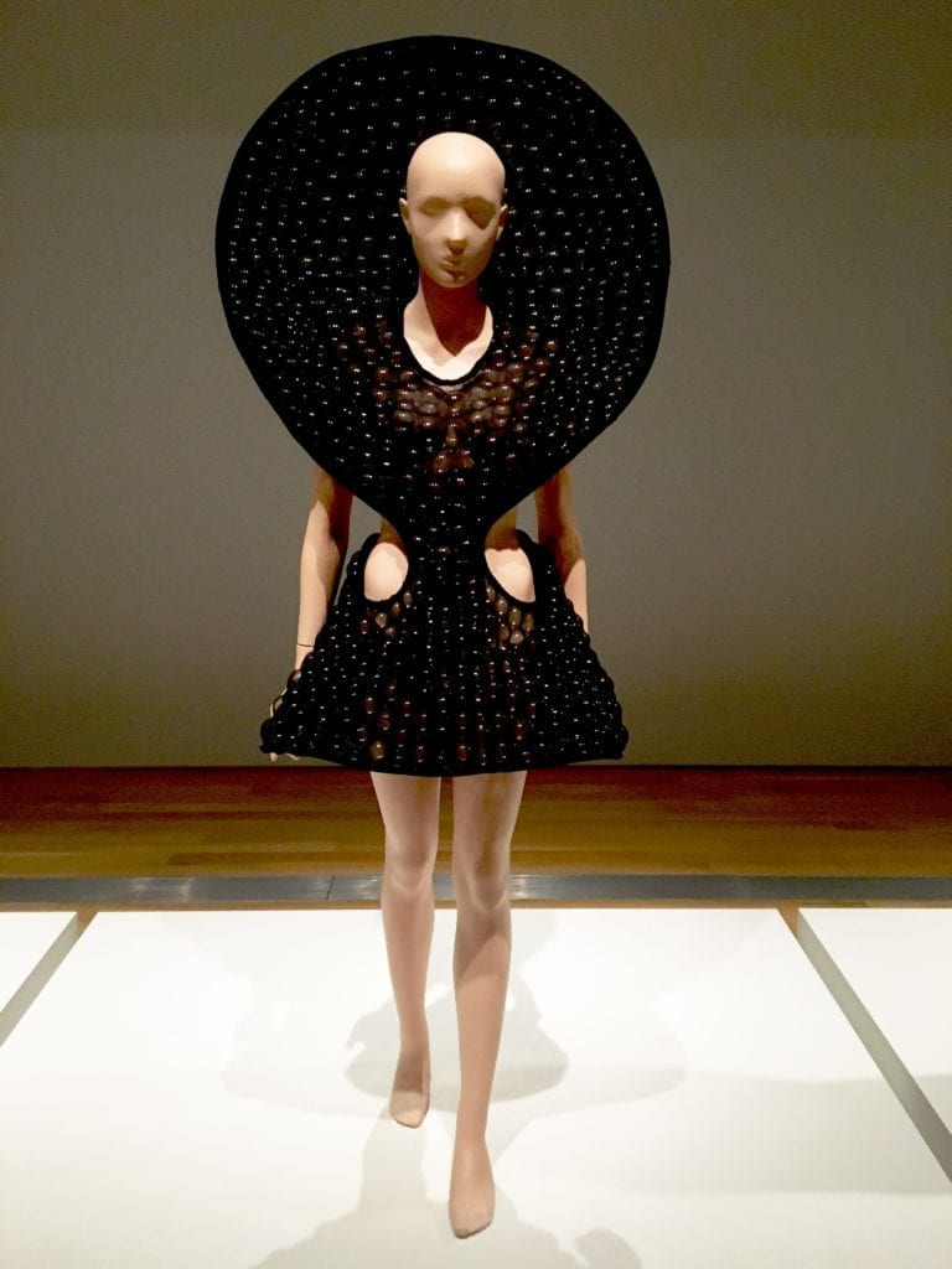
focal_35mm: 29
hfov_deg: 48.2
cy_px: 634
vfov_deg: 61.7
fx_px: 1063
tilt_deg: -10.2
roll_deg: -1.5
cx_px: 476
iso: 200
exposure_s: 1/25
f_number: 2.2
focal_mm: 4.15
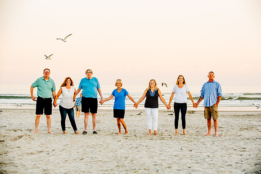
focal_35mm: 82
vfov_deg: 16.7
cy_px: 87
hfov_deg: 24.8
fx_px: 595
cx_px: 130
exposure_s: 1/200
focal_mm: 82
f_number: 4.5
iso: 400
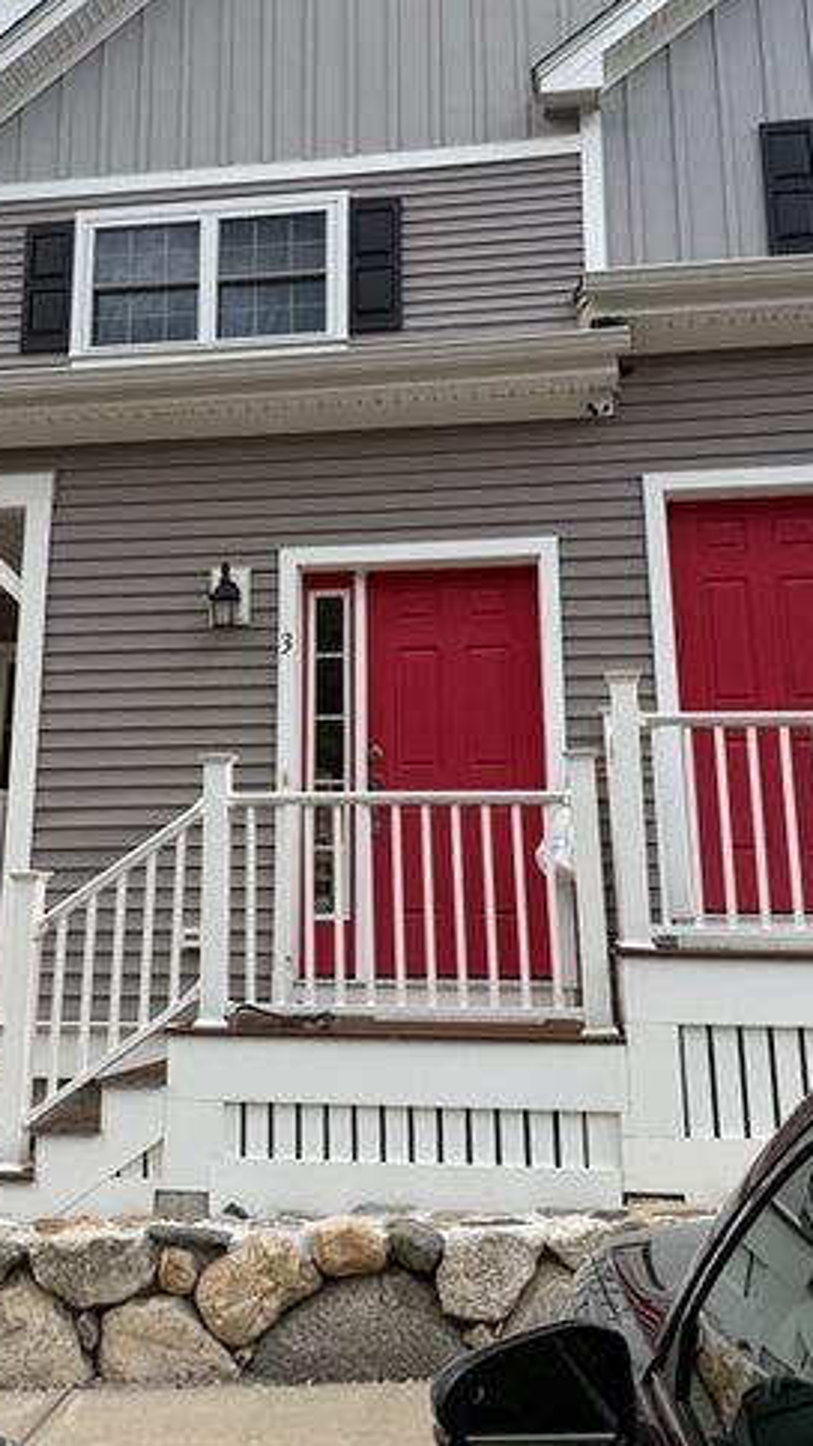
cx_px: 320
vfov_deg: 54.8
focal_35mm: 36
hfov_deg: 32.7
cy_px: 560
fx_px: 1381
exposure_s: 1/407
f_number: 1.78
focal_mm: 6.76
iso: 100
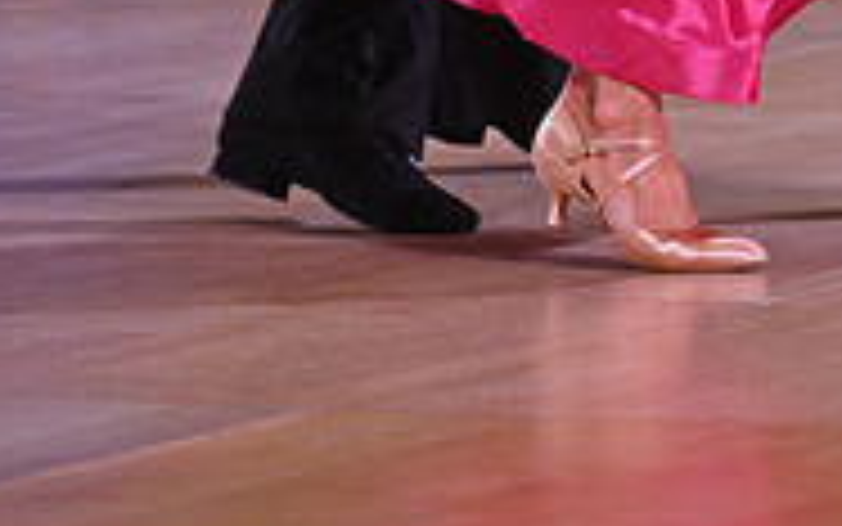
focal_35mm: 633
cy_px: -737
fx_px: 14530
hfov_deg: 3.3
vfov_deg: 2.1
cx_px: 633
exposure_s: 1/500
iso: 3200
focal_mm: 200
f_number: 5
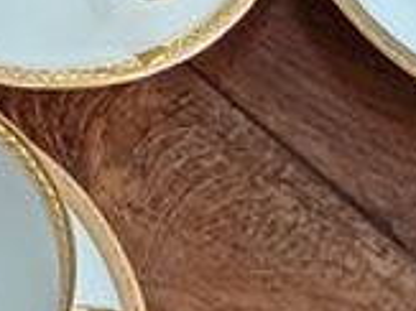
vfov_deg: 6.5
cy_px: -654
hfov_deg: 9.4
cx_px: -168
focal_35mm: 205
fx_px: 2462
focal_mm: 4.65
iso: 200
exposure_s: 1/50
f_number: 1.8
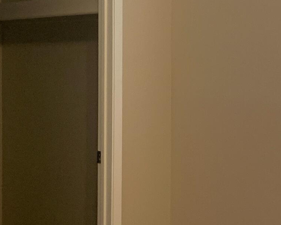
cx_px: 209
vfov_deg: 15.3
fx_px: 832
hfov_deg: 19.1
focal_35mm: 100
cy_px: 64
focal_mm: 4.25
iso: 64
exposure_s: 1/60
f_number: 1.8
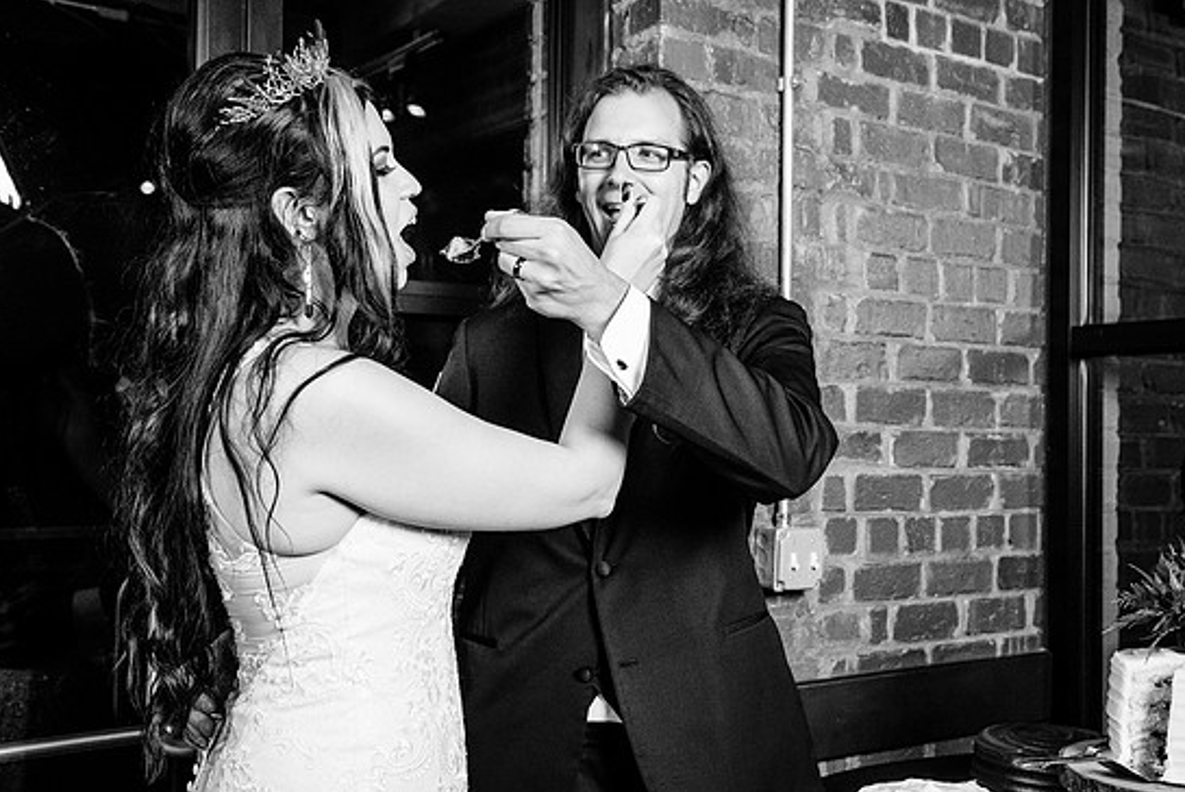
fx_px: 1449
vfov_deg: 30.5
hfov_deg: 44.3
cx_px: 710
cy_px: 398
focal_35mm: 44
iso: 2000
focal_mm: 35
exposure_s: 1/200
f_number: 5.6
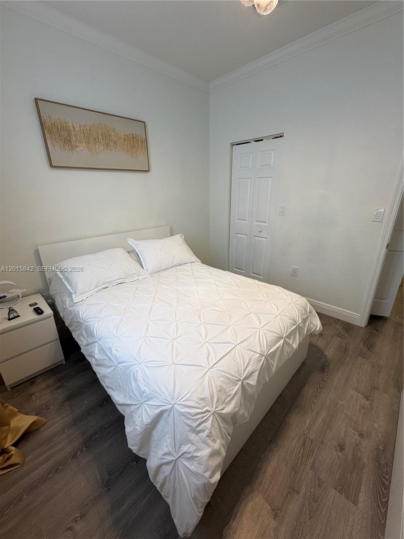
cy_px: 270
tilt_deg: -20.4
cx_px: 202
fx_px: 218
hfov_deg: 85.7
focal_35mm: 14
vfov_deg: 102.1
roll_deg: +1.7
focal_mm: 2.22
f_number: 2.2
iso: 160
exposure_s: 1/120
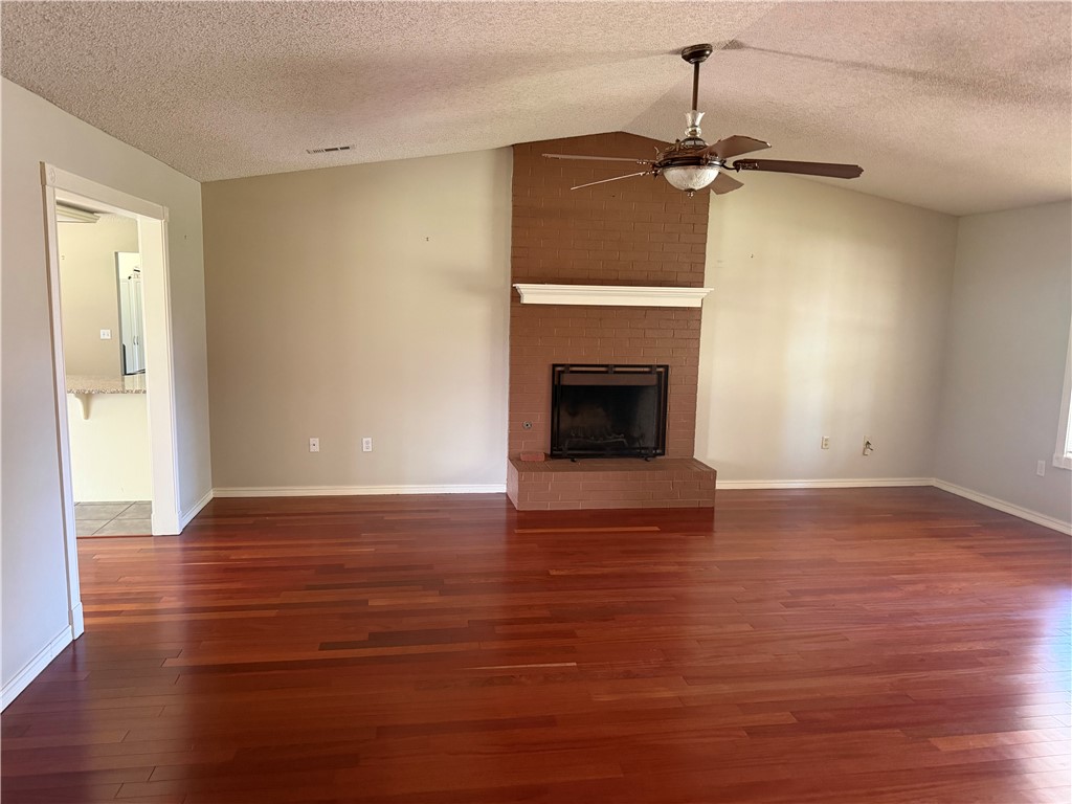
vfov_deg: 56.8
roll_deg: -1.5
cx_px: 536
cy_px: 402
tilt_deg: -7.2
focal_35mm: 24
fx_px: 743
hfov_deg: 71.6
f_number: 1.78
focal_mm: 6.76
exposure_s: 1/60
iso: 640
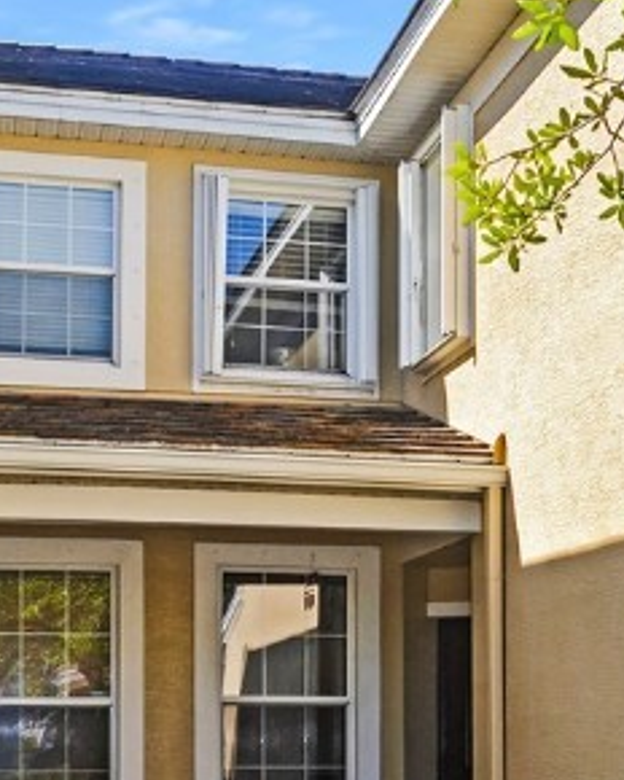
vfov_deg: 27.5
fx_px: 1547
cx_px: 576
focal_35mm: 67
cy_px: 664
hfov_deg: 22.2
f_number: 6.3
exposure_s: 1/200
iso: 100
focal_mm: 18
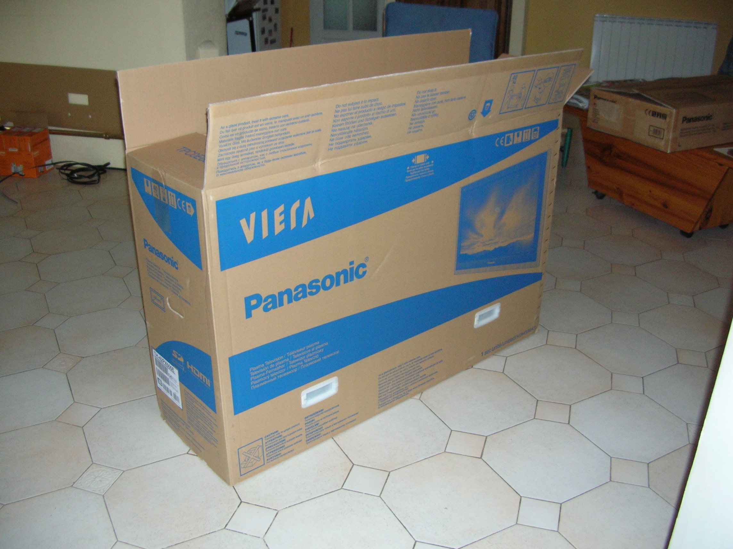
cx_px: 366
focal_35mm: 35
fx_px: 741
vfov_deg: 40.6
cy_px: 274
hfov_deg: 52.7
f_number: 2.8
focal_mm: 5.8
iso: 123
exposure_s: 1/60.1
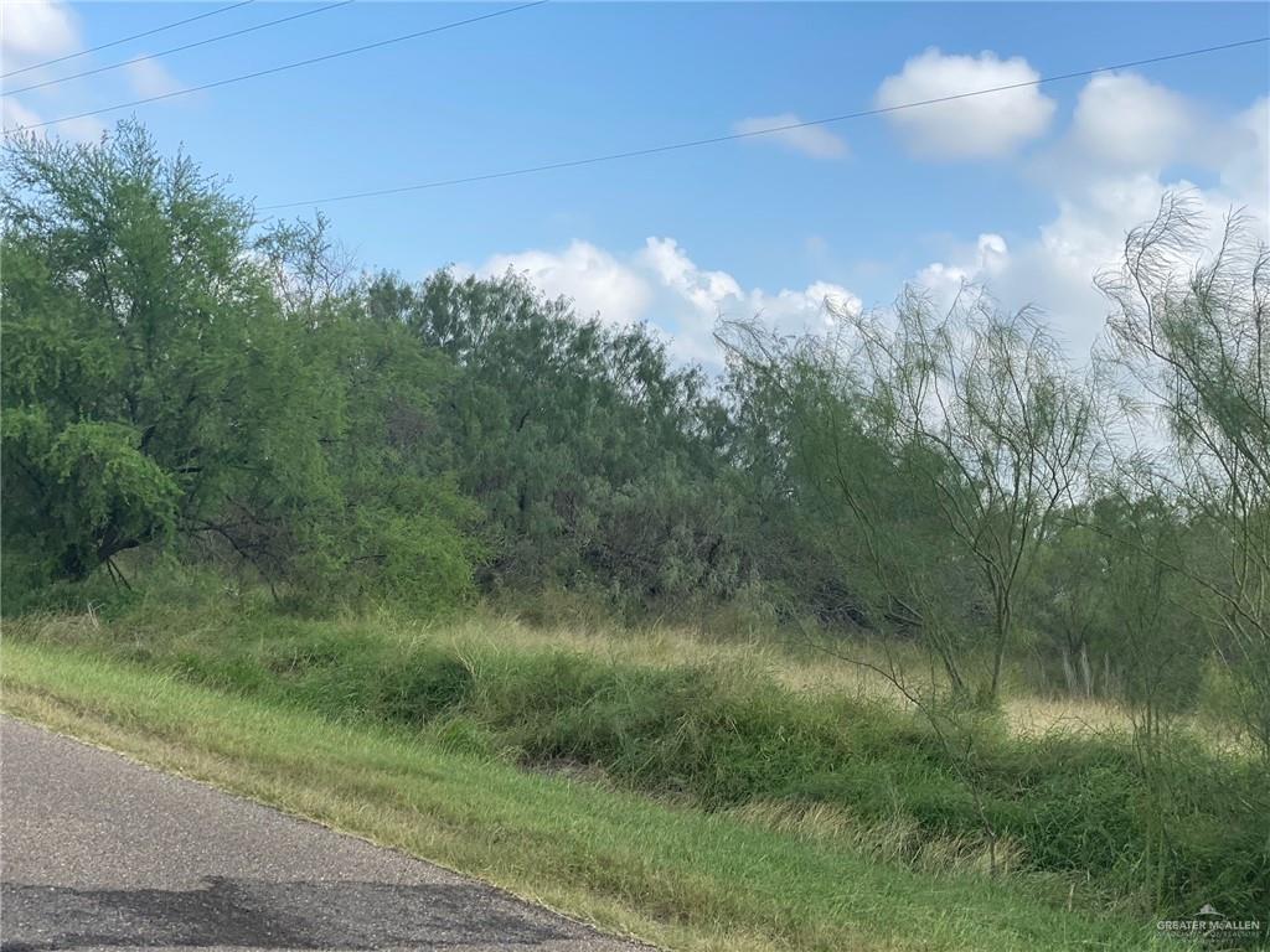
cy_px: 476
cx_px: 635
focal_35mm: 52
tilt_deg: +3.8
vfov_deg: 28.0
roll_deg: -6.3
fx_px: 1908
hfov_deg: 36.8
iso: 20
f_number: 2
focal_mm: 6
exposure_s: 1/1261
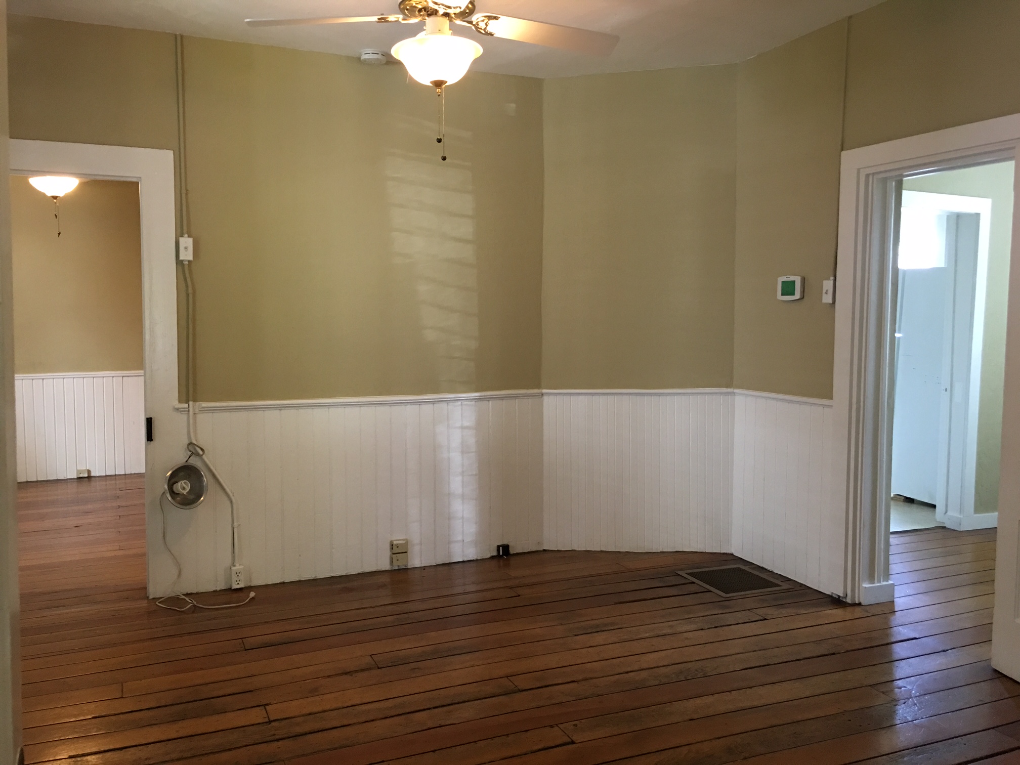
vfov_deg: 48.2
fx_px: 855
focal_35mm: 29
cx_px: 510
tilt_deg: -3.9
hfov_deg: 61.7
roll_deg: +0.4
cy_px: 382
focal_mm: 4.15
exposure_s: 1/15
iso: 80
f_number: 2.2
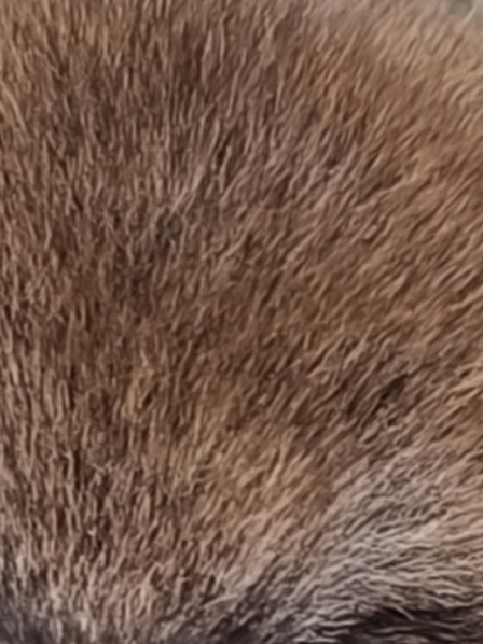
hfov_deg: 10.7
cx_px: -20
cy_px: 1399
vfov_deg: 12.3
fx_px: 2551
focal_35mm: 137
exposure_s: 1/101
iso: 86
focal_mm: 6.14
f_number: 1.65
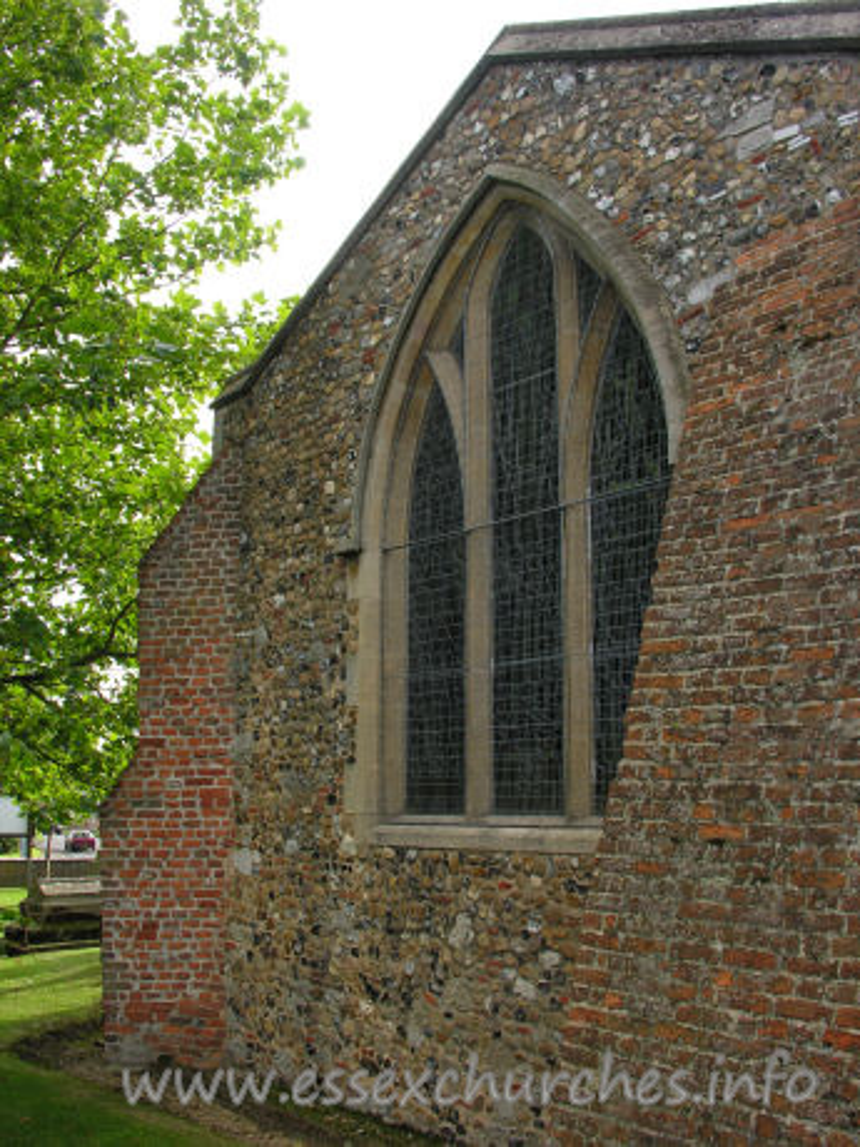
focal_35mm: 35
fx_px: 1159
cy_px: 574
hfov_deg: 40.7
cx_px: 430
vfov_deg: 52.6
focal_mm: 8.9
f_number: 4
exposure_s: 1/69.4
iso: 50
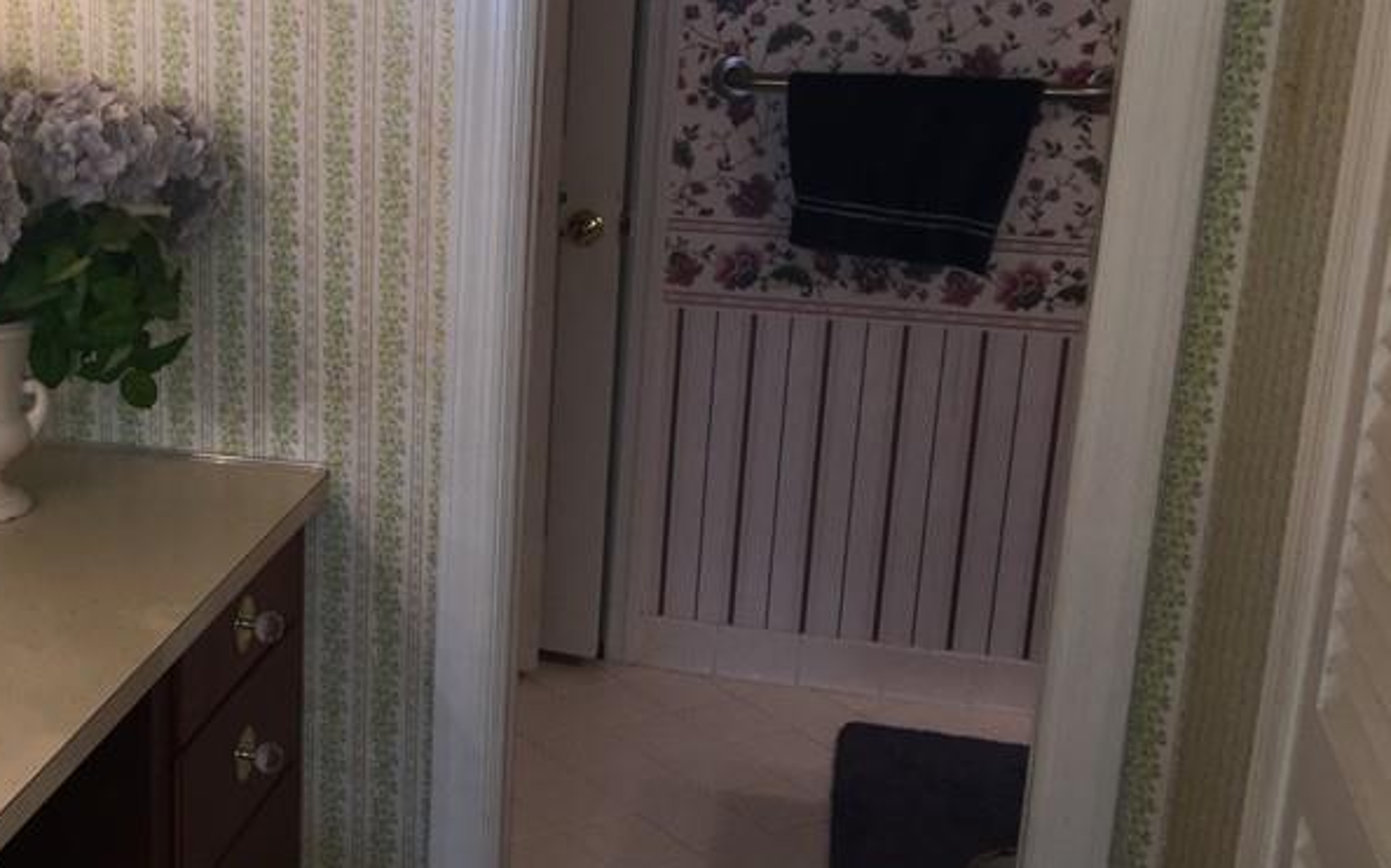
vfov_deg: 24.4
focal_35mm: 53
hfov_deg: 36.6
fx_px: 2009
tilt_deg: -14.9
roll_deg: +0.6
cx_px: 229
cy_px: 480
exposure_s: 1/30
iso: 40
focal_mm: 4.15
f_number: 2.2
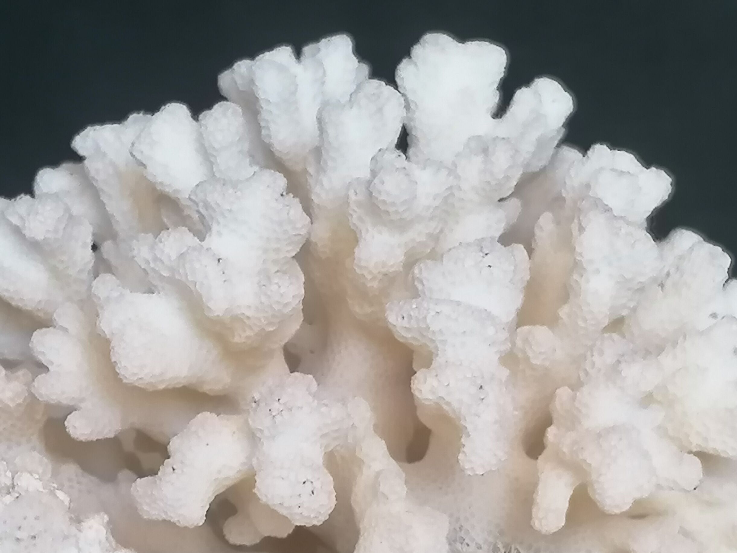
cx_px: 377
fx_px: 2406
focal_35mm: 113
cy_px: 414
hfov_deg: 17.4
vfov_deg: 13.1
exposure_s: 1/50
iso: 160
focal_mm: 4.75
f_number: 1.8
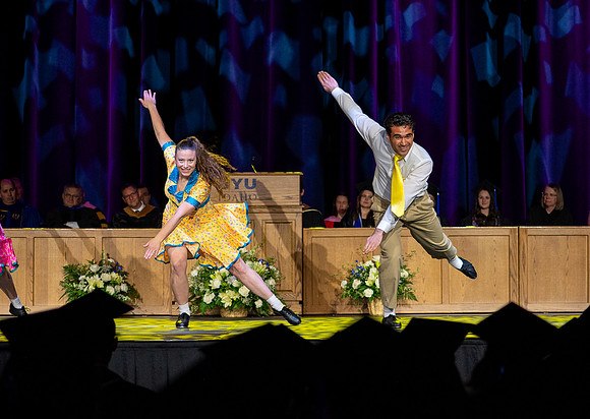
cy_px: 123
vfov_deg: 12.0
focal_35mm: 119
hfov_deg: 16.8
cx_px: 417
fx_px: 1985
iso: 1250
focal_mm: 70
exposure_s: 1/640
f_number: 2.8
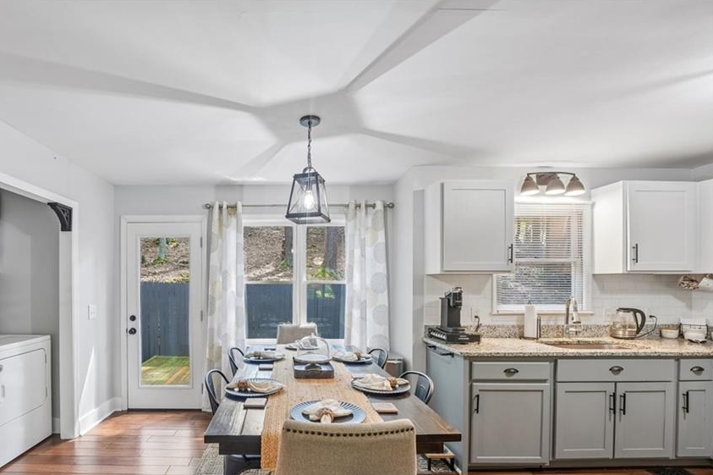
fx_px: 336
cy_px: 284
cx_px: 283
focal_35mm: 17
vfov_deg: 69.7
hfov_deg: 92.0
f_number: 8
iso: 320
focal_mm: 14
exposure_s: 1/6
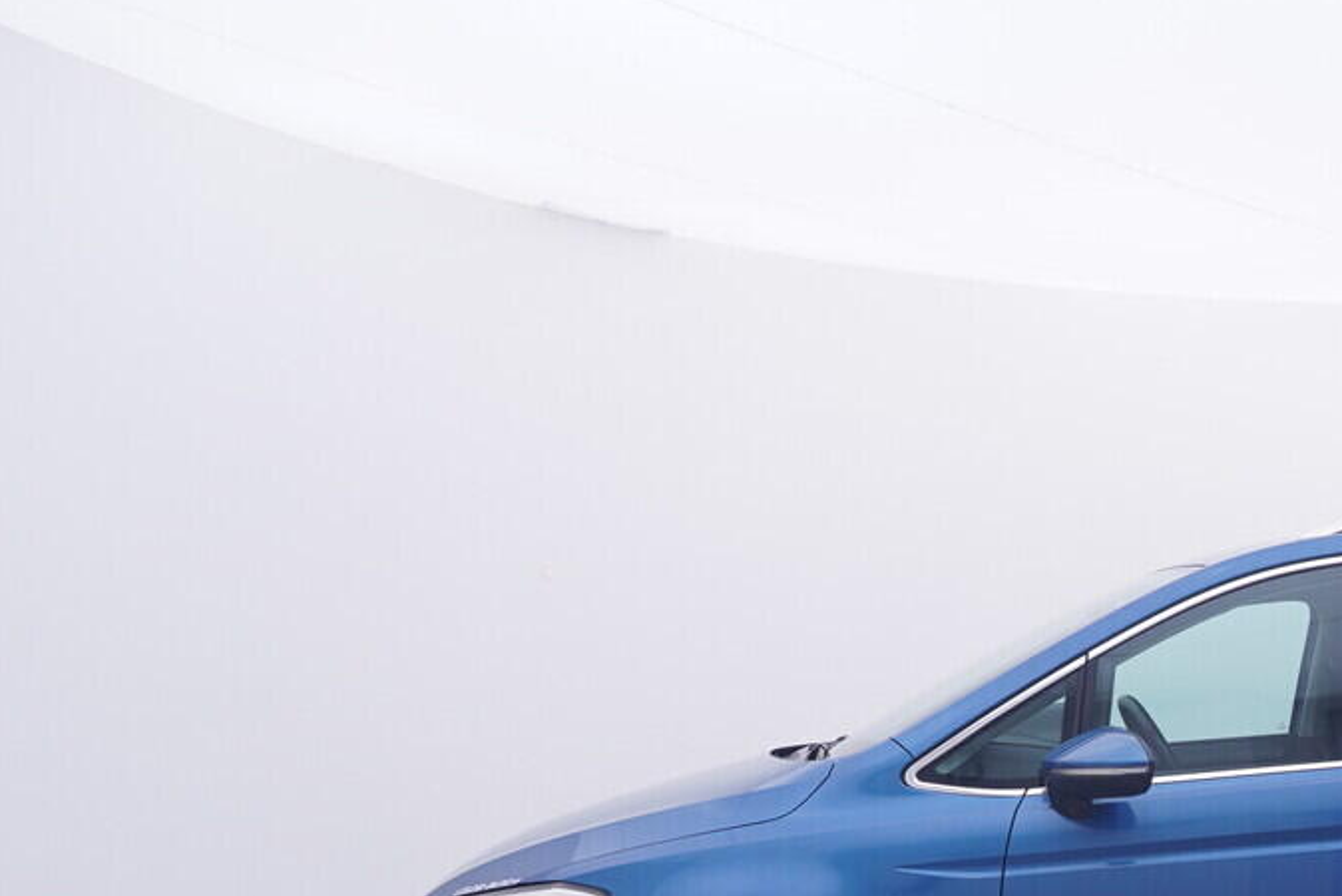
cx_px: 1348
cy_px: 786
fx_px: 1793
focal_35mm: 48
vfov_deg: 27.2
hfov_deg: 36.8
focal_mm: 15
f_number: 5
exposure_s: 1/80
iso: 200
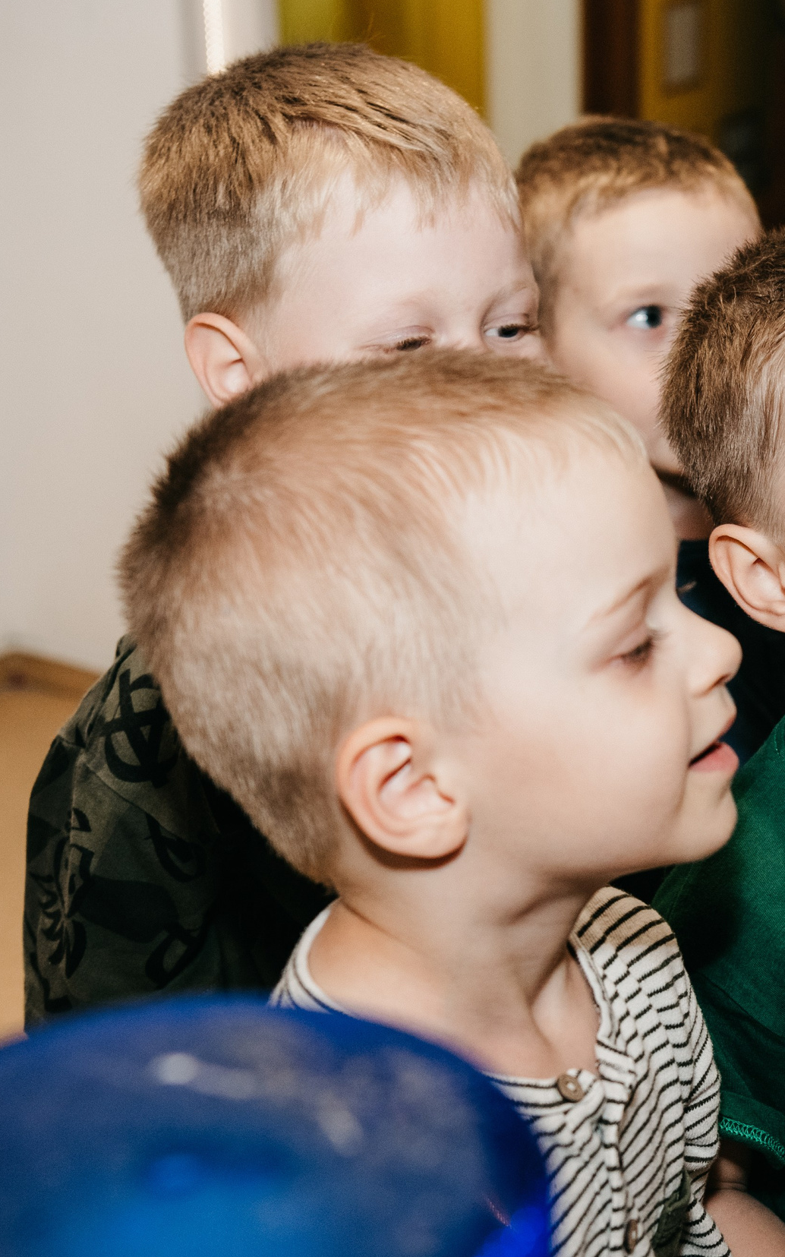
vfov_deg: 26.1
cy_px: 663
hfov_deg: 16.0
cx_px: 899
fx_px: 2705
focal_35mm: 79
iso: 500
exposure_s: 1/160
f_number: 4
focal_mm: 42
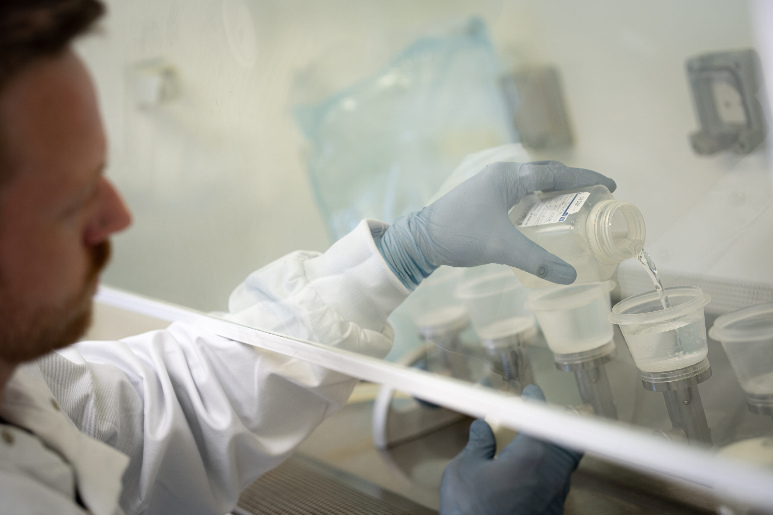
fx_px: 1804
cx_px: 386
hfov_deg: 24.2
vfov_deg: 16.3
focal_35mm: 84
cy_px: 258
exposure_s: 1/200
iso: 125
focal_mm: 56
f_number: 1.8
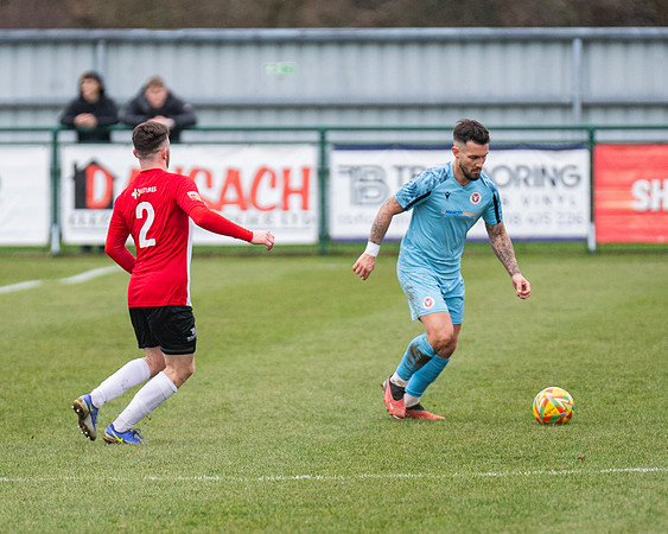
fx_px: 11083
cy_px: 280
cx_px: 313
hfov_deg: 3.5
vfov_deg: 2.8
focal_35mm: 561
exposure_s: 1/1600
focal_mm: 250
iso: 1000
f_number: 2.8
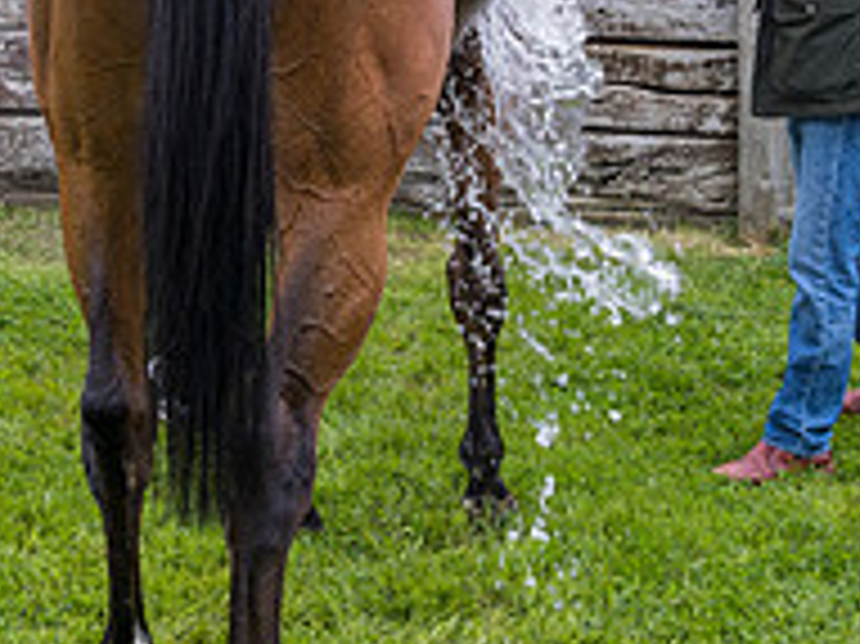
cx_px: 197
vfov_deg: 17.0
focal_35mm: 86
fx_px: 2135
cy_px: 123
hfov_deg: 22.5
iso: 250
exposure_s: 1/400
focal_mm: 24
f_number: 5
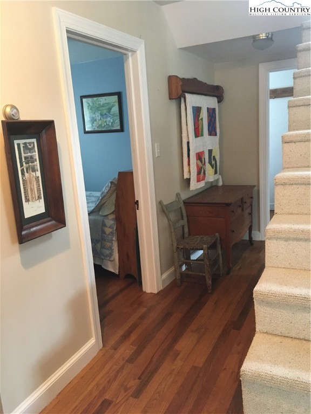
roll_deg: +4.0
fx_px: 347
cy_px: 207
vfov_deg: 61.7
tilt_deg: -11.7
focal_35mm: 29
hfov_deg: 48.2
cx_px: 156
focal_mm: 4.15
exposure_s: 1/15
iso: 200
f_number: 2.2
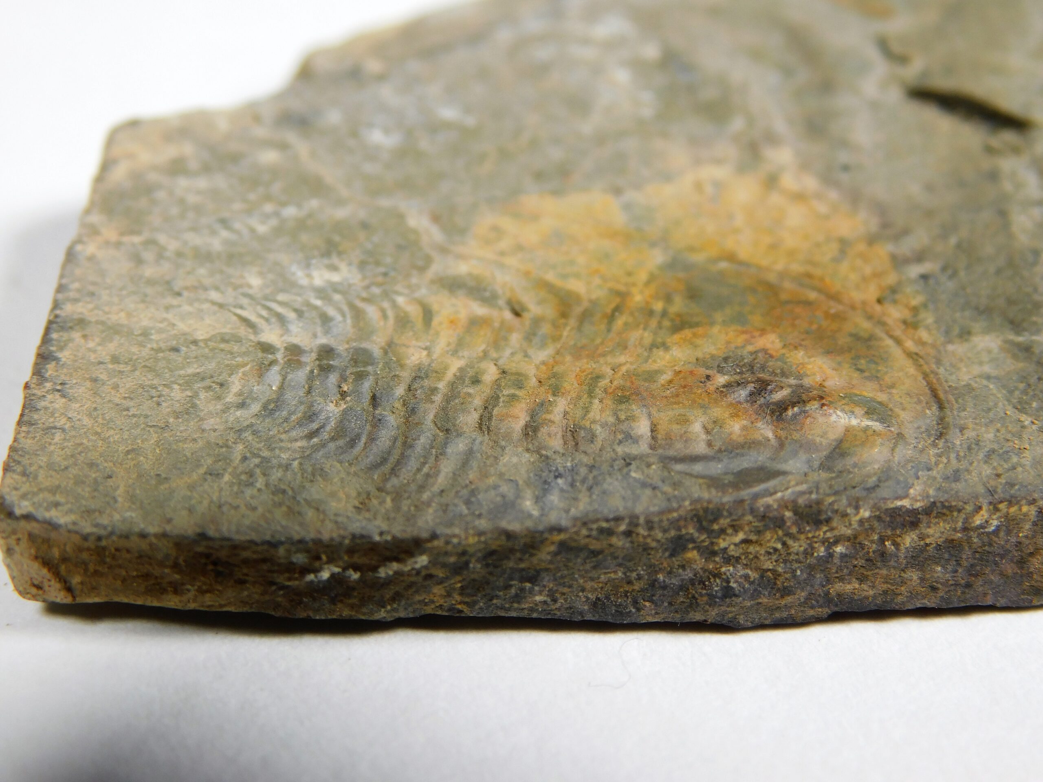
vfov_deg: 14.9
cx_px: 522
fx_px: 2983
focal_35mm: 99
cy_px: 391
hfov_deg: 19.8
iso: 125
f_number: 4.6
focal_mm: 17.6
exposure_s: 1/125
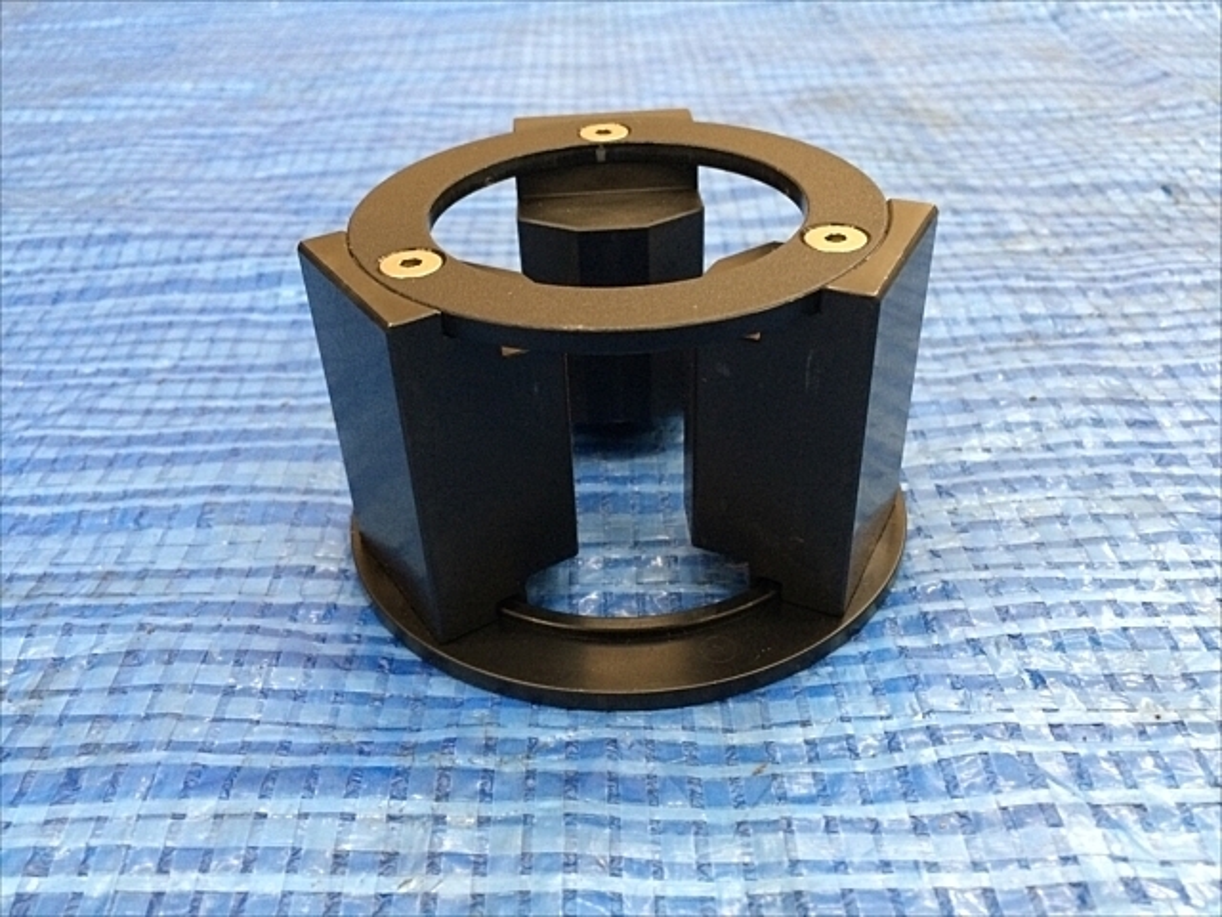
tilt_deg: -35.1
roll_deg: +2.4
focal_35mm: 29
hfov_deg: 61.7
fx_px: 1024
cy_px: 458
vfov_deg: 48.2
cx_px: 611
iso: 160
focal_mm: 4.15
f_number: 2.2
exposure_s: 1/30
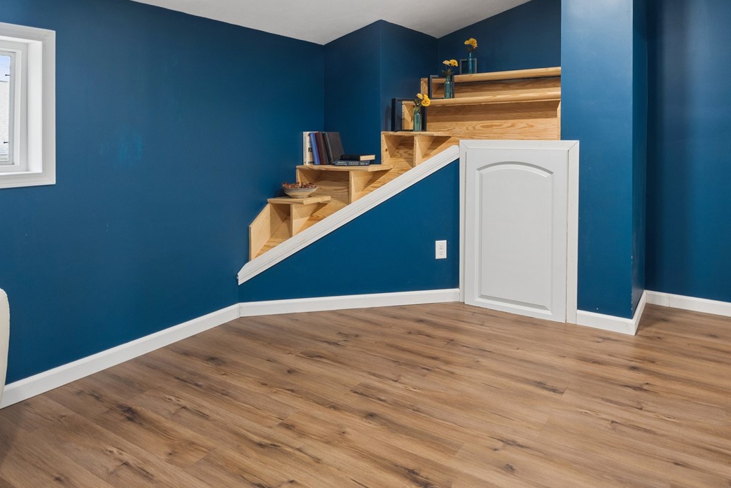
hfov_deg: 69.4
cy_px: 134
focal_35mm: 26
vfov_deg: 48.0
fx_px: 528
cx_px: 362
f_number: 10
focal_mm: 16
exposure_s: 1/2
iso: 400
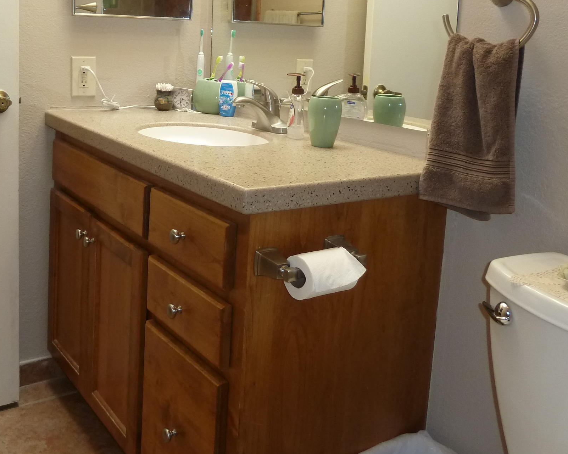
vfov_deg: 37.4
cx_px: 218
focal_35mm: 39
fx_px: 655
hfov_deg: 46.5
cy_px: 123
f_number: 3.3
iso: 160
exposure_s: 1/30
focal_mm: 4.1
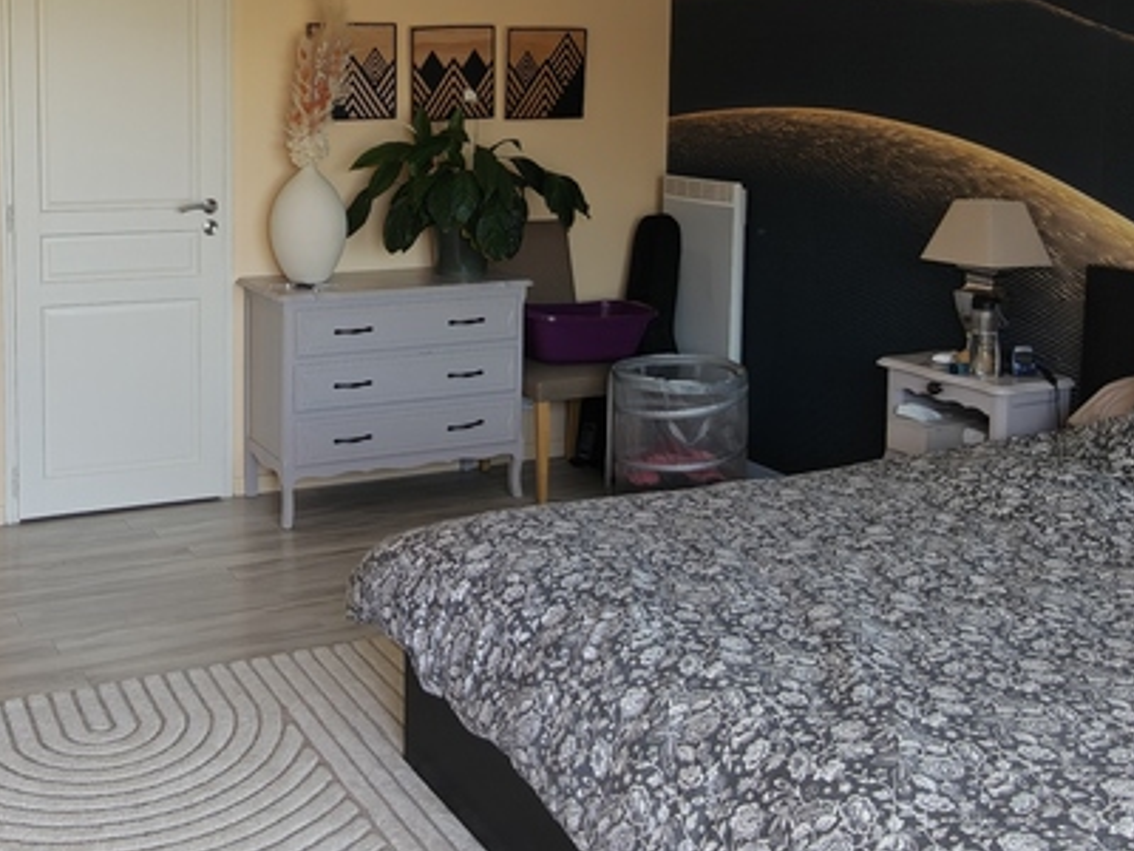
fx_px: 1343
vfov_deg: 34.3
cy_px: 199
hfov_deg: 44.9
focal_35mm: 41
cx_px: 352
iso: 100
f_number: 2
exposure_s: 1/100
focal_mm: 2.31
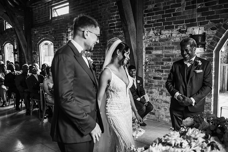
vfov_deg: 37.8
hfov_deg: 54.5
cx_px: 114
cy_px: 76
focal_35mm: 35
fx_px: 222
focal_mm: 35
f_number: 2
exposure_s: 1/200
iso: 560
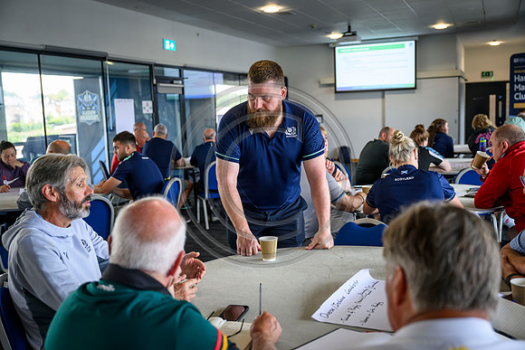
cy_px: 175
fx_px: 554
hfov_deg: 50.7
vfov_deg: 35.1
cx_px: 262
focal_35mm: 38
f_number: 3.2
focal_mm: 38
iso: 1250
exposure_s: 1/400
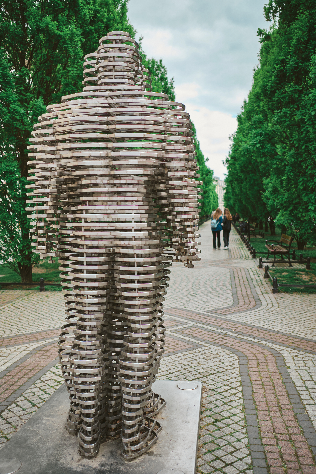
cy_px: 237
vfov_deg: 54.4
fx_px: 461
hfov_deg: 37.9
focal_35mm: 35
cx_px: 158
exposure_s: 1/800
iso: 200
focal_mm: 23
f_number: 2
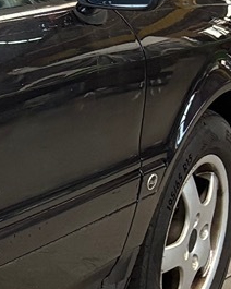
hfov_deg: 6.6
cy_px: 226
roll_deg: -0.9
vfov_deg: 10.0
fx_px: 1649
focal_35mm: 193
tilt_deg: -15.9
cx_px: -640
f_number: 1.6
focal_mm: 5.96
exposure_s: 1/50
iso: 200
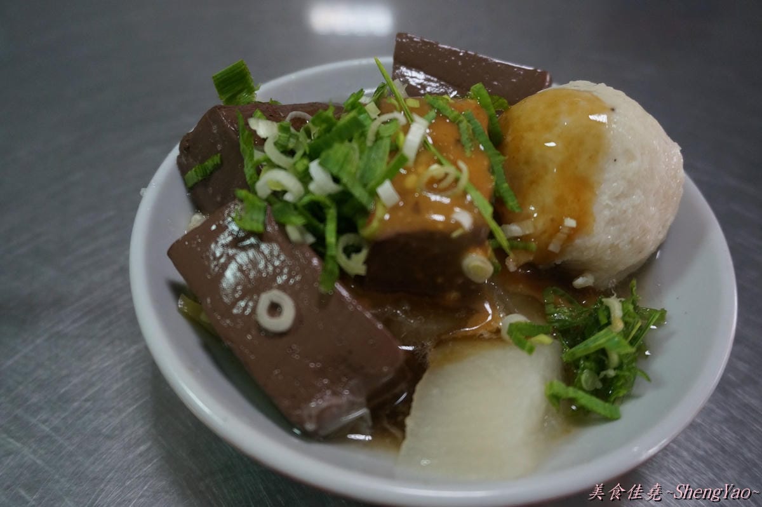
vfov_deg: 38.3
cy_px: 254
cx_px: 381
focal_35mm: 34
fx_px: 730
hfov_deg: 55.1
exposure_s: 1/60
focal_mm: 23
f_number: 4
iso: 800
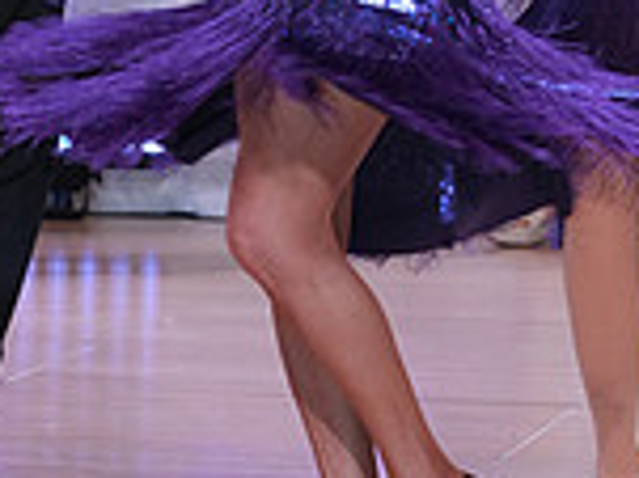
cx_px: -19
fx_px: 6732
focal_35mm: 365
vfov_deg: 4.0
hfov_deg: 5.4
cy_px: -250
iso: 2000
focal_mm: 99
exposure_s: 1/200
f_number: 5
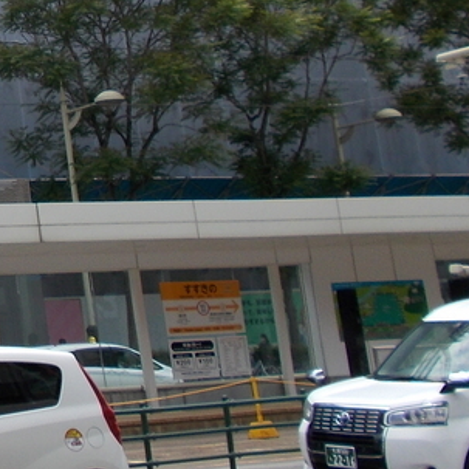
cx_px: -347
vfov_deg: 16.2
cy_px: -11
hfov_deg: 14.7
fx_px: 1609
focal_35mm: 105
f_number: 3.4
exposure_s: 1/640
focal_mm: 5.3
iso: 80
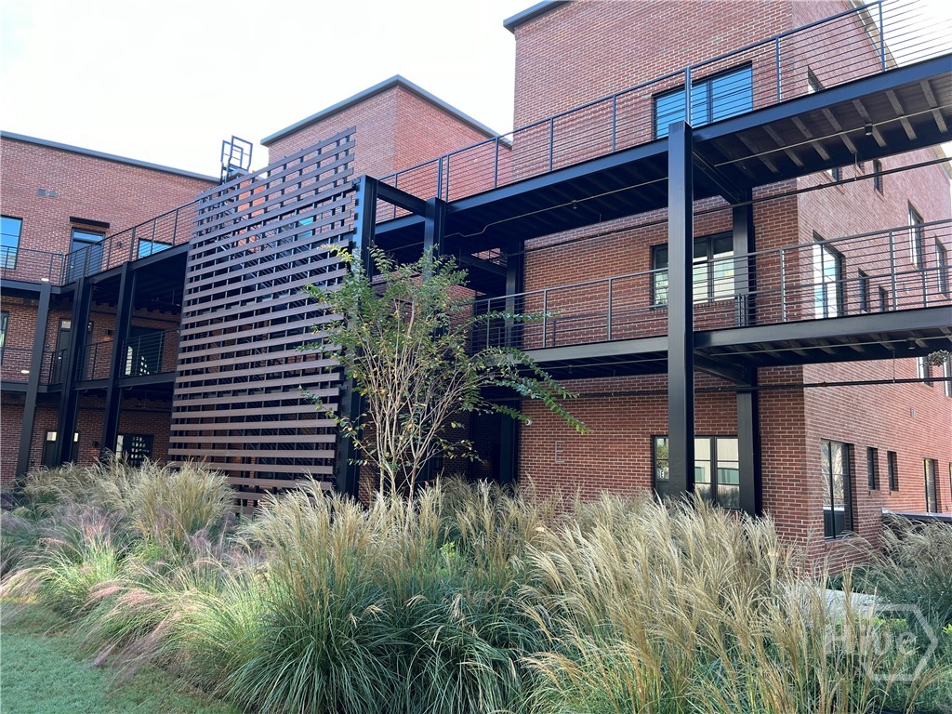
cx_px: 476
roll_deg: -1.2
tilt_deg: +9.6
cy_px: 357
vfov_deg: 53.1
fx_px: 715
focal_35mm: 26
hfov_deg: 67.3
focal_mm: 5.7
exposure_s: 1/162
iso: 40
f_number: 1.5
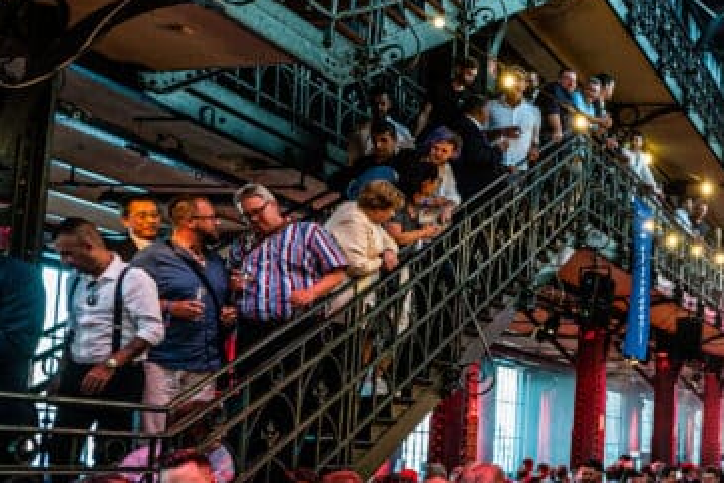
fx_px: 1026
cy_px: 338
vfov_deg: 26.3
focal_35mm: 51
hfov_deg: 31.6
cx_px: 894
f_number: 4
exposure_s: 1/30
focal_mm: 18
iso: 1250
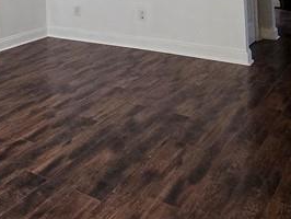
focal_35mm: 50
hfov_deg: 34.0
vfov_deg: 25.4
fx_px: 421
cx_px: -15
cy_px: -60
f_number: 2.2
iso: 250
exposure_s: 1/60
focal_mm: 1.7
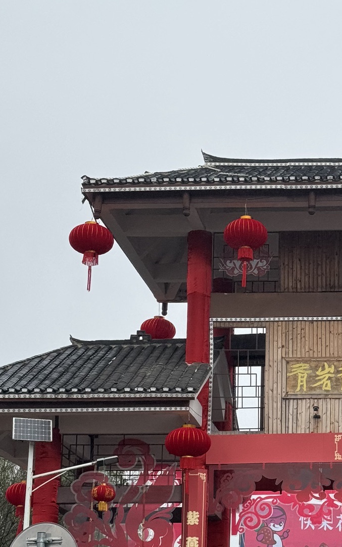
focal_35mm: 94
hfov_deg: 13.7
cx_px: 351
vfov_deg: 22.0
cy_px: 373
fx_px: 1402
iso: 64
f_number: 1.78
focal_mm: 6.76
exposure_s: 1/792
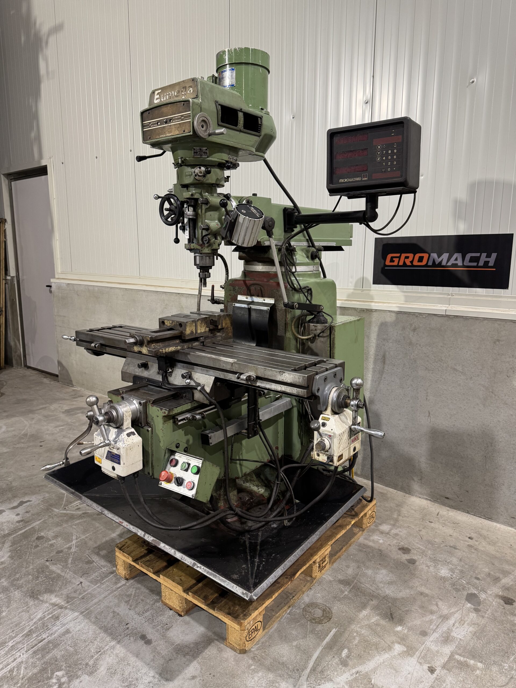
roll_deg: -0.8
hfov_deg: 56.8
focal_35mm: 24
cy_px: 344
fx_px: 477
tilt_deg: -10.8
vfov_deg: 71.6
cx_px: 258
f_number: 1.78
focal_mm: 6.76
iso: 200
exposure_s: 1/68
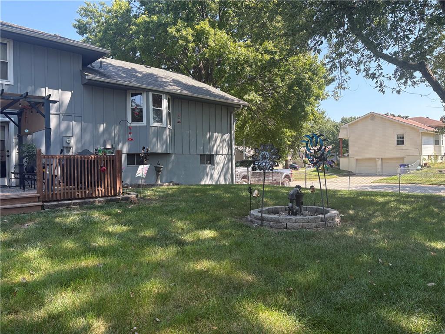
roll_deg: +0.7
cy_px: 167
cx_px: 222
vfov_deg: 53.1
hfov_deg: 67.3
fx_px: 334
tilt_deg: +0.7
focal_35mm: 26
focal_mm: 5.96
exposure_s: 1/801
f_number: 1.6
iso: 64
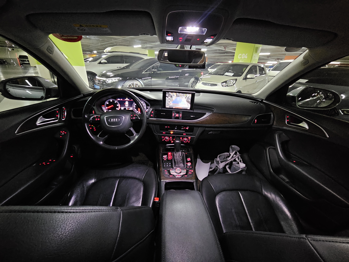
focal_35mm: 13
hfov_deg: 106.2
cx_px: 174
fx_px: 131
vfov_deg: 89.9
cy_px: 131
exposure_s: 1/24.5
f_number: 2.2
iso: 1600
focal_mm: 2.2
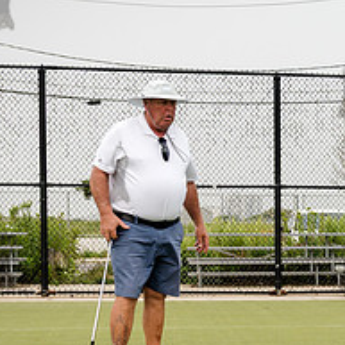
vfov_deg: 16.9
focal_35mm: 102
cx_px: 380
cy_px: 286
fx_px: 1150
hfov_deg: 16.5
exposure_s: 1/1250
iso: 200
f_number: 4
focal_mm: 34
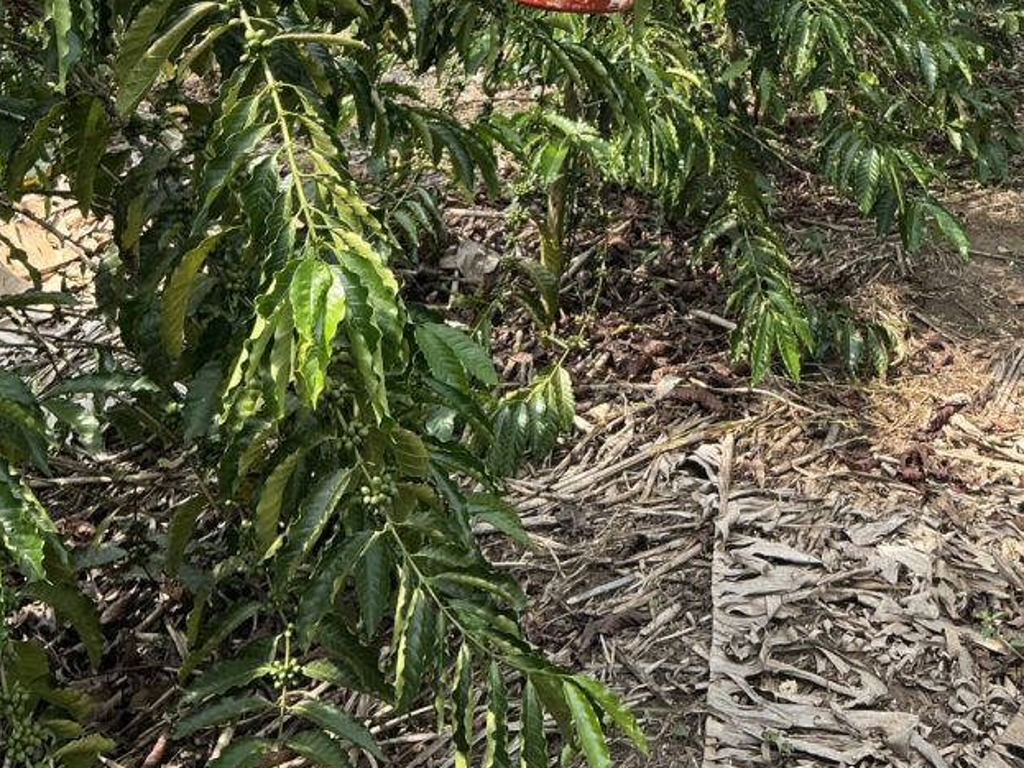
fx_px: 1360
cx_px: 588
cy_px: -26
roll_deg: -3.9
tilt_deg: -7.8
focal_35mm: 46
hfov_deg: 41.1
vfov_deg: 29.2
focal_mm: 3
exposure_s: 1/442
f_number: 1.8
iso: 25
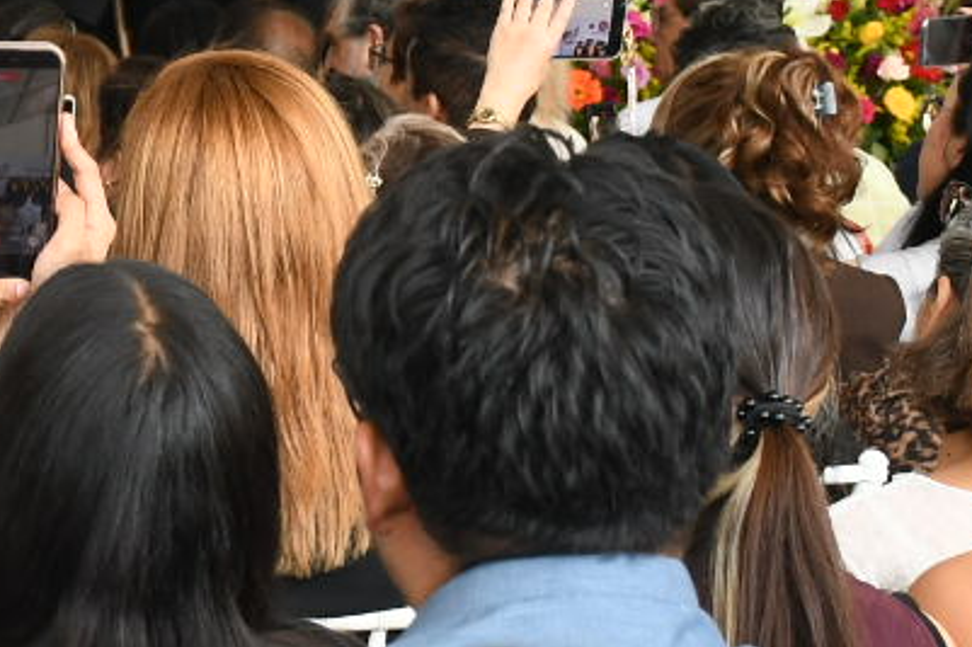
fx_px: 5667
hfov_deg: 9.7
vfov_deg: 6.5
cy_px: 172
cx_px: -170
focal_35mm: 210
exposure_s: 1/160
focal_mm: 35
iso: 640
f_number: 6.3
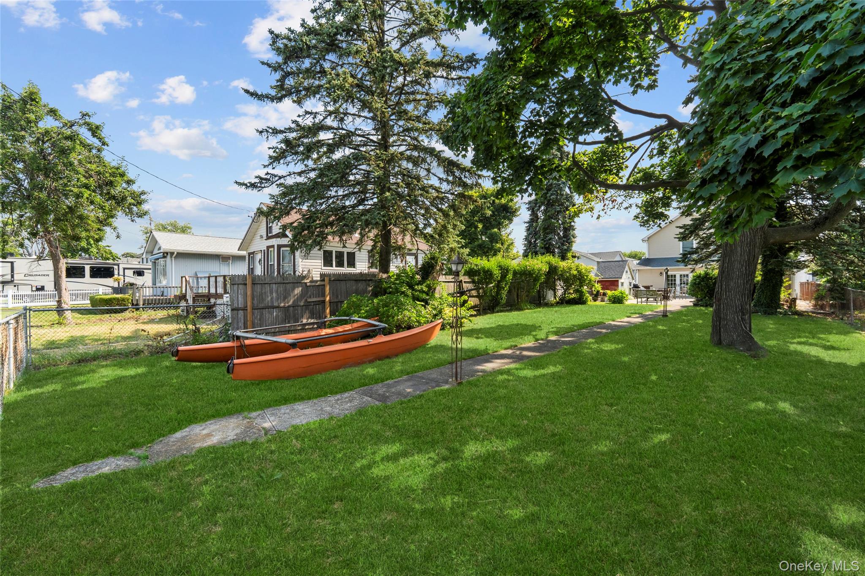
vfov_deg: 81.2
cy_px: 288
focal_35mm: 14
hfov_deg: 104.3
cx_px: 432
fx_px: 336
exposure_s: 1/400
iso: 1000
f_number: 10
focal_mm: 14
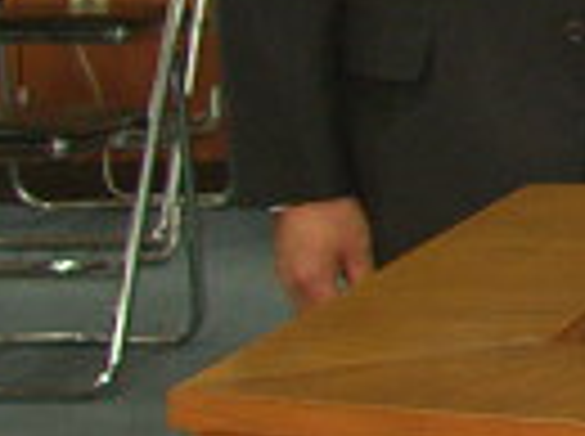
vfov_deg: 5.3
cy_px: -243
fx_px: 4656
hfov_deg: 6.2
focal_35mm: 276
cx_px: 2182
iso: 80
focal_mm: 9
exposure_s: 1/30
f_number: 2.2
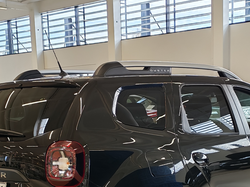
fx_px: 520
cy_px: 186
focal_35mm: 72
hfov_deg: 27.0
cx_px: 144
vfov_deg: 19.8
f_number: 1.9
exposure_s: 1/100
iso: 125
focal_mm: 6.12
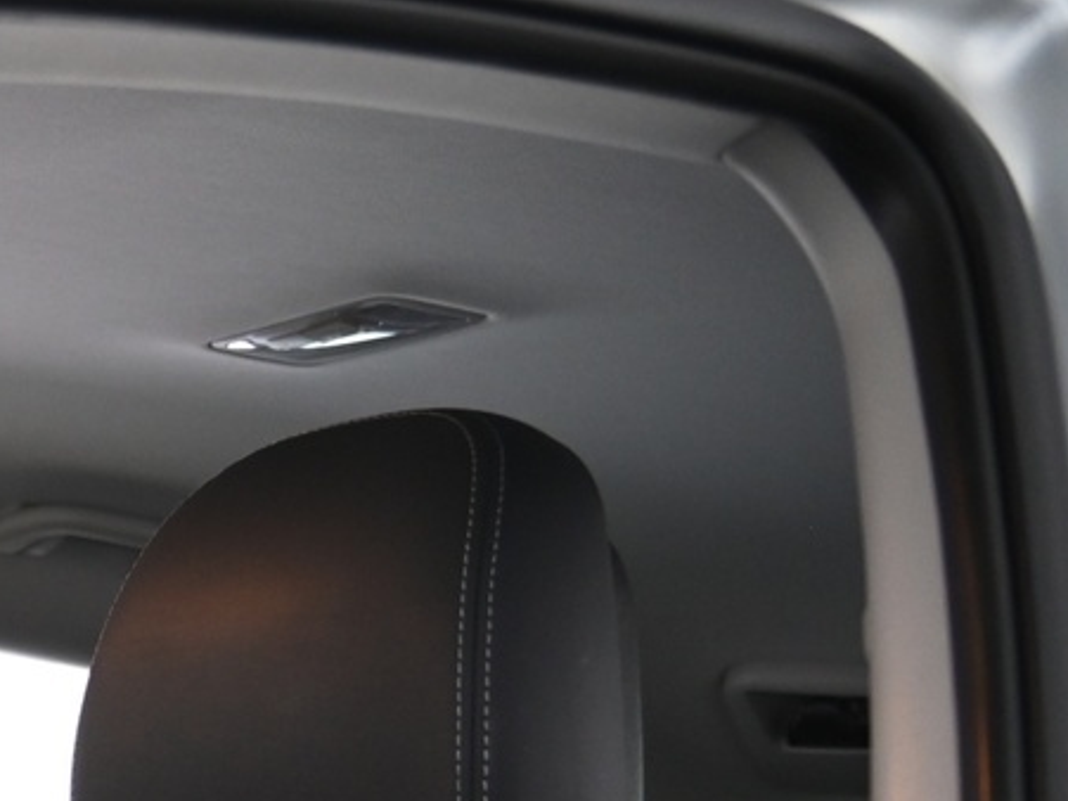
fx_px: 2560
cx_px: -831
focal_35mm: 83
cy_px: 1237
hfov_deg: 18.6
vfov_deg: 16.1
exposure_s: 1/25
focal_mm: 24
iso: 2000
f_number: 4
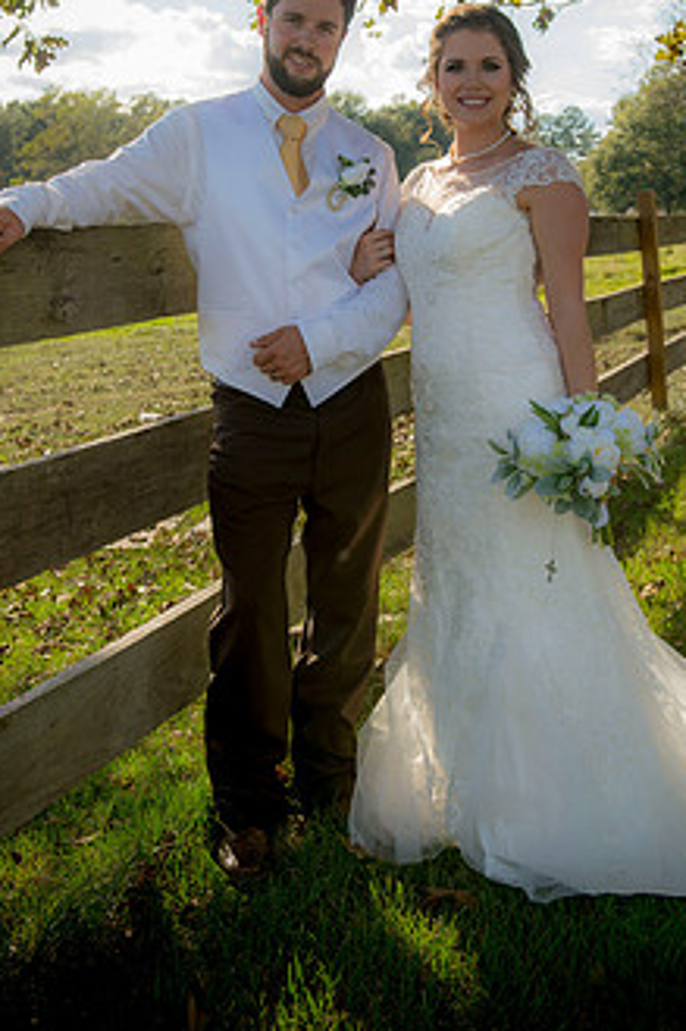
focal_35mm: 52
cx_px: 374
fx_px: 1488
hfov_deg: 26.0
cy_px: 379
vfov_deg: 37.9
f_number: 6.3
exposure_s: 1/400
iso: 200
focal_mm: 38
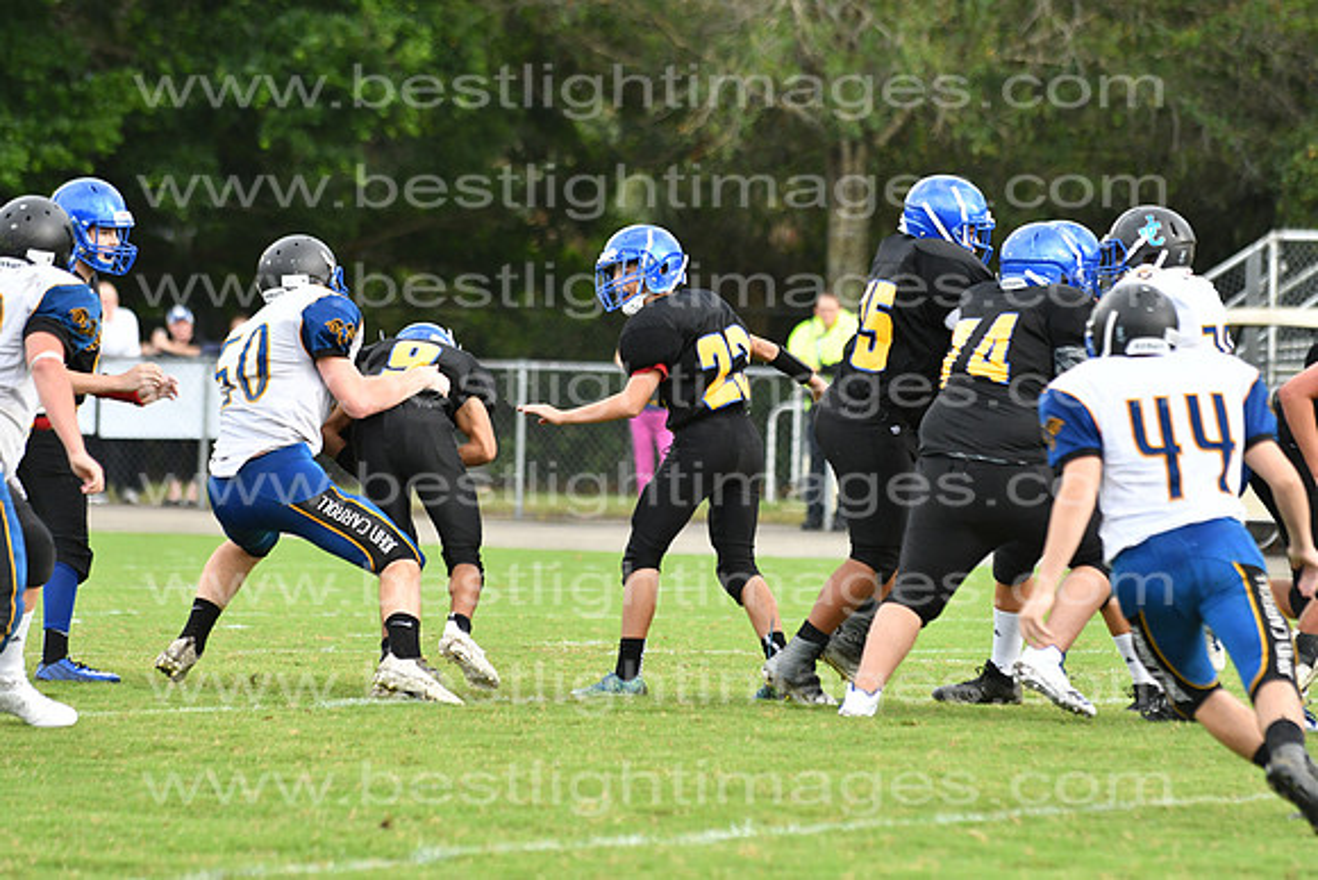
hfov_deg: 9.8
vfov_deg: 6.5
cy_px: 440
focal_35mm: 210
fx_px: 7690
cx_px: 659
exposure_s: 1/1600
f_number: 3.5
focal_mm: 140
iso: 800
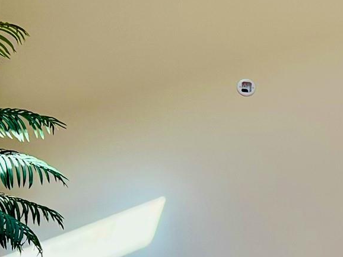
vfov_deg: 17.3
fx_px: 842
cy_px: 69
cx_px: 563
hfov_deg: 19.1
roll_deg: -4.0
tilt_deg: +3.2
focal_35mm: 85
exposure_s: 1/161
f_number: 1.78
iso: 100
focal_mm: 6.86
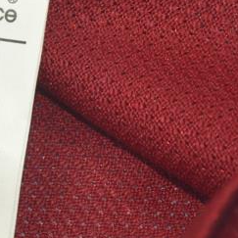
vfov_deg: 6.4
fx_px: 2116
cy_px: 5
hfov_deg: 6.4
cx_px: -54
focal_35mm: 272
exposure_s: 1/60
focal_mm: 48
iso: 200
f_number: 5.3
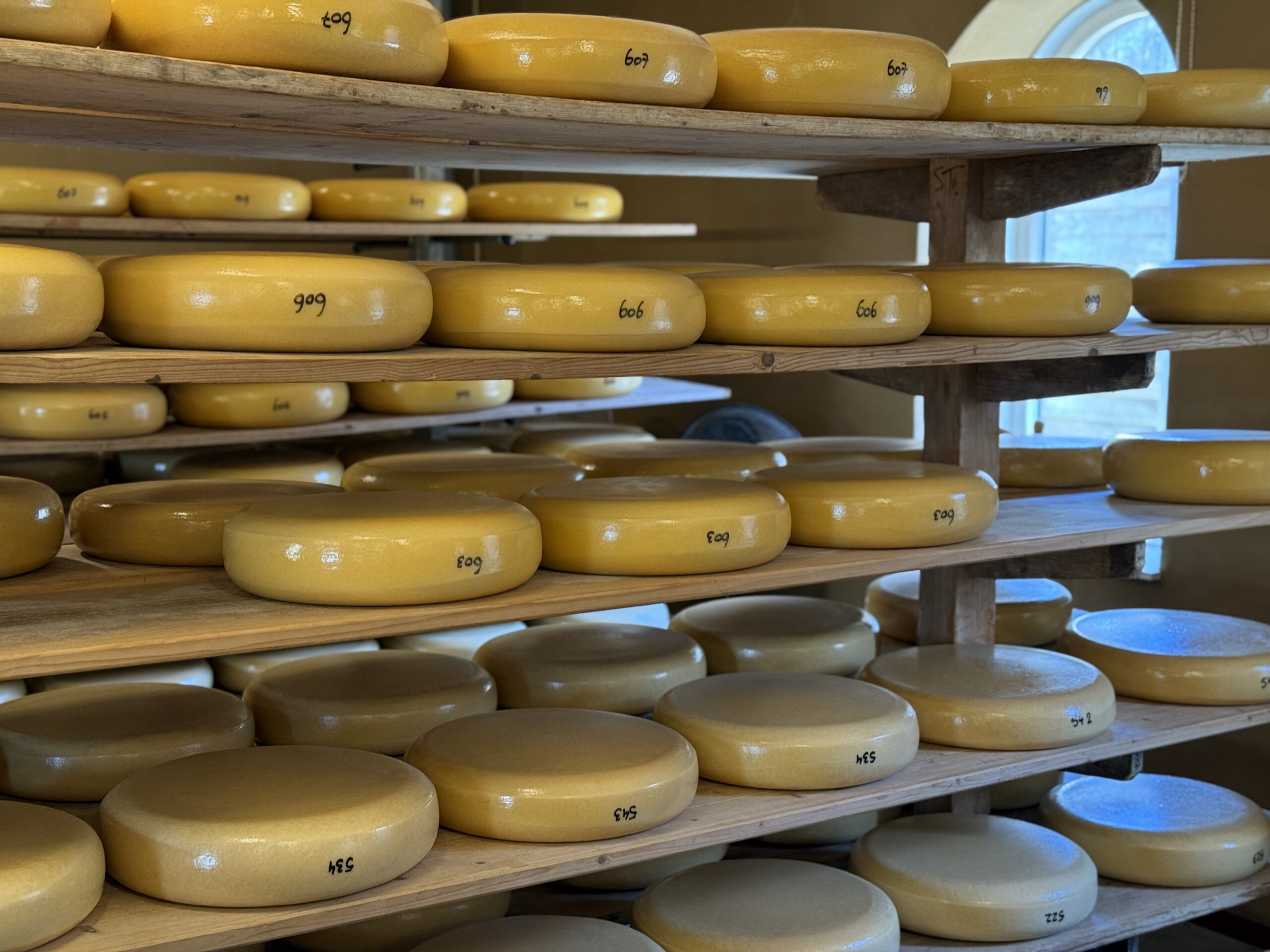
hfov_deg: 39.7
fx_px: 1761
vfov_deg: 30.3
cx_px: 635
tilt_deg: -6.4
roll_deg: -0.6
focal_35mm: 48
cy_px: 476
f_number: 1.78
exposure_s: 1/50
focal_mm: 6.76
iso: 200
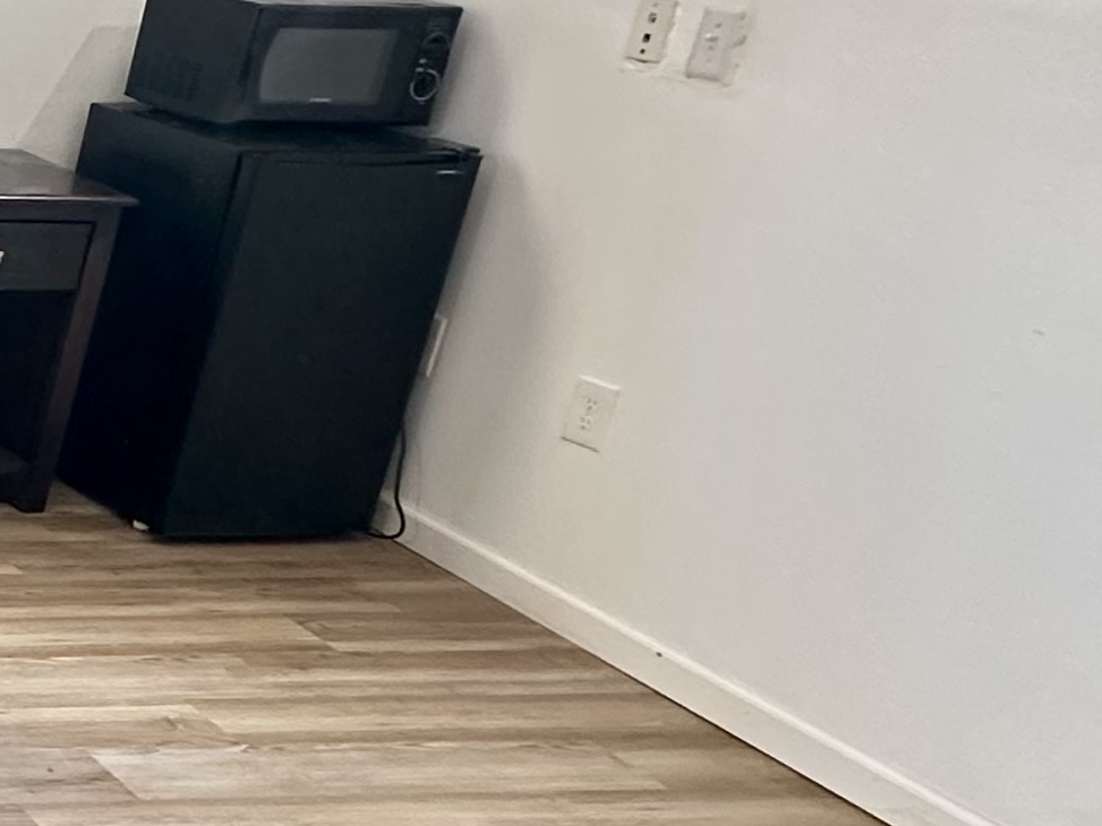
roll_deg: -2.2
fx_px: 1847
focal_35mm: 58
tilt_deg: -20.9
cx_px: -916
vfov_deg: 25.2
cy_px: 414
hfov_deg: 21.2
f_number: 2.2
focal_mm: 2.22
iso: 250
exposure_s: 1/60
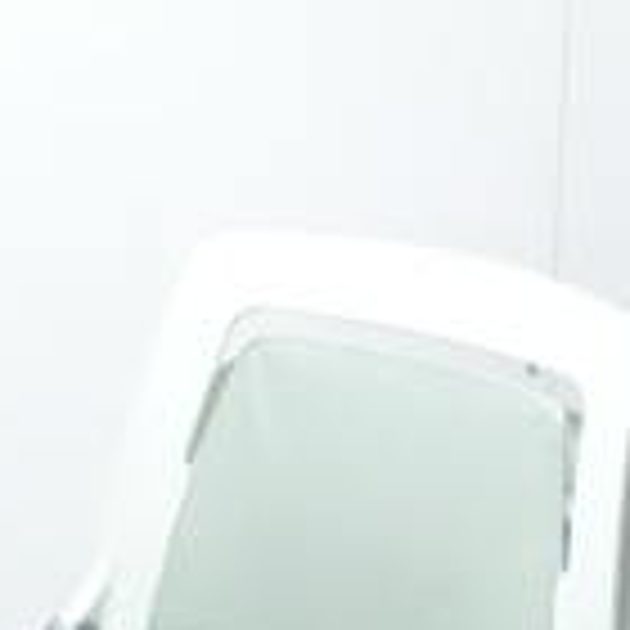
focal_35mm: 129
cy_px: 896
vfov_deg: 12.9
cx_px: 306
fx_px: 2656
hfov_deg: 13.5
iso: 800
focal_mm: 5.8
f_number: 3.5
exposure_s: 1/40
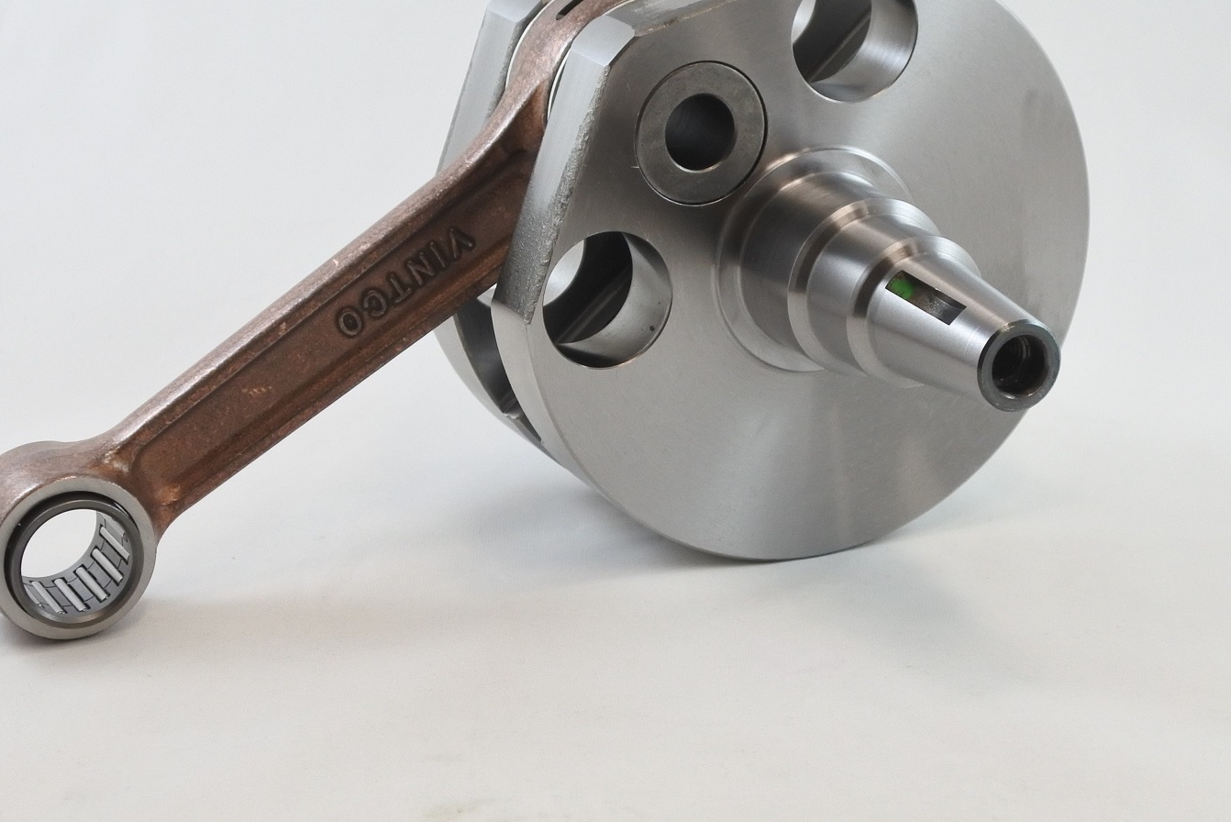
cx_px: 597
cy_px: 291
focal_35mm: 68
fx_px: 2326
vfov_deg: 20.0
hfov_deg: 29.6
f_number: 4.5
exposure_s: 1/125
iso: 450
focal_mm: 18.4
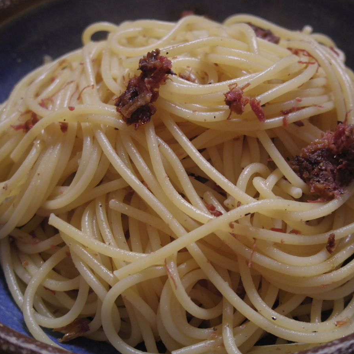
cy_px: 176
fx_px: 648
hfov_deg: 30.5
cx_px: 193
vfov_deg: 30.6
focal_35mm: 56
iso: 400
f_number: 1.9
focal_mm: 8.5
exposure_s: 1/60
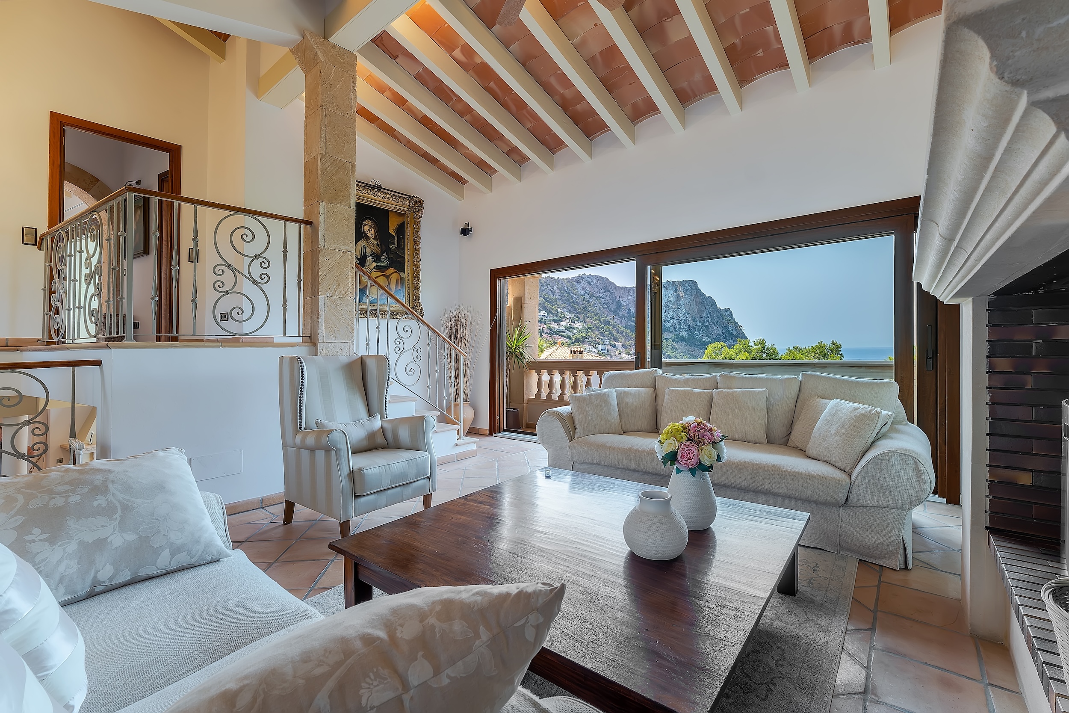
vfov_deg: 77.3
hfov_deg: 100.4
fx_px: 445
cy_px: 356
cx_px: 534
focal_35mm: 15
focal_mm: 10
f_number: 8
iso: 200
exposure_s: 1/40
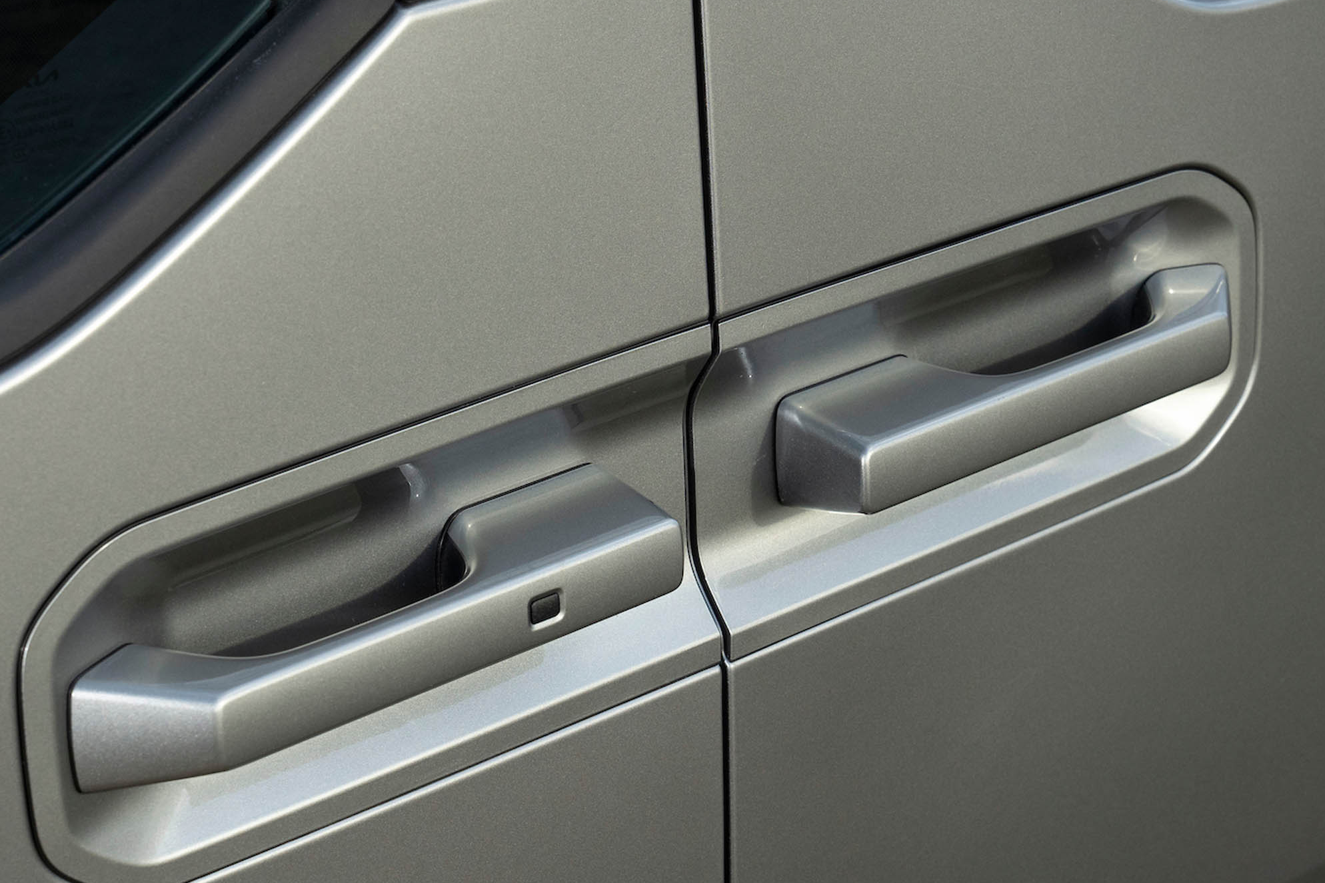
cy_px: 523
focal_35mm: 104
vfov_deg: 13.2
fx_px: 3827
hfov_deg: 19.6
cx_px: 613
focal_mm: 59
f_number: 7.1
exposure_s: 1/320
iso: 640
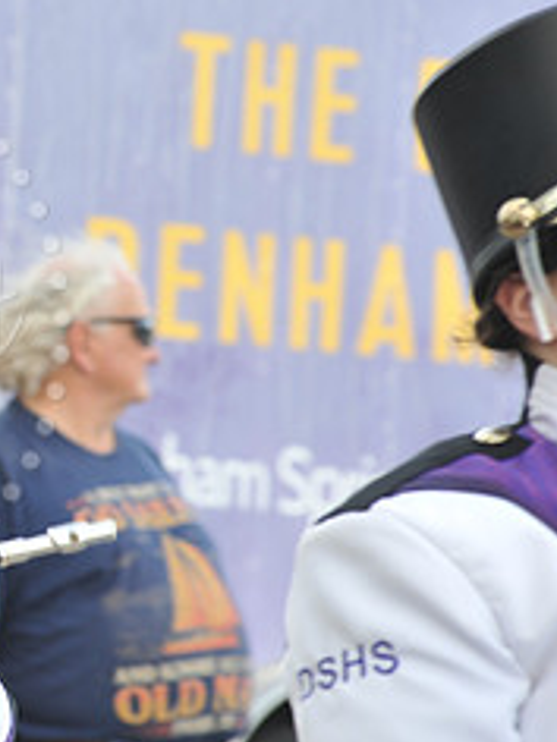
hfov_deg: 3.1
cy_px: 324
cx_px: -230
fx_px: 10126
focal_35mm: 472
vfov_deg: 4.2
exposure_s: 1/80
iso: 250
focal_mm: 200
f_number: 9
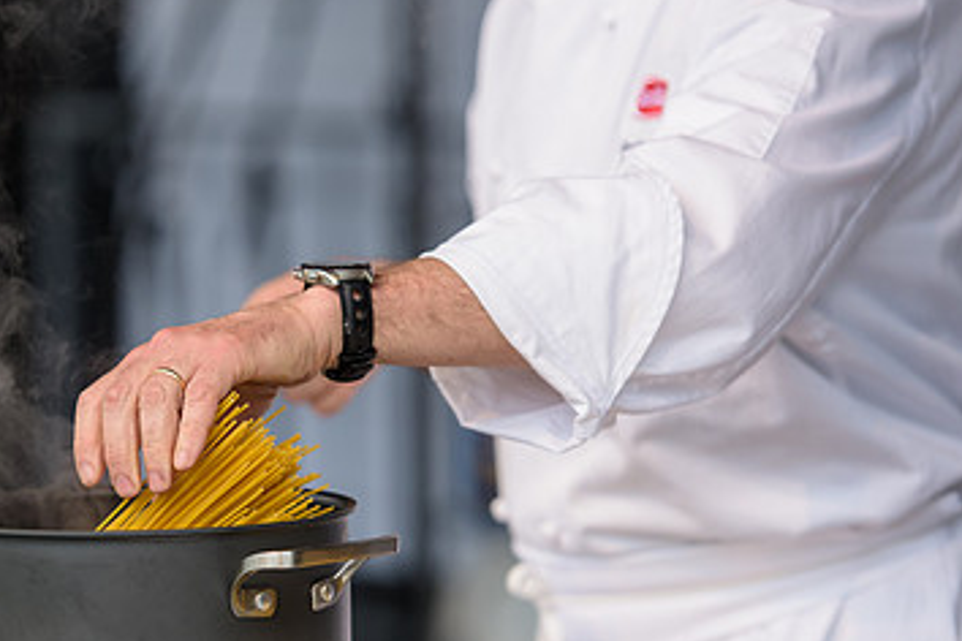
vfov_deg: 6.2
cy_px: 422
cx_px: 223
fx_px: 5905
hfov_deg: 9.3
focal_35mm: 221
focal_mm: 135
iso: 250
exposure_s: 1/1250
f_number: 3.2
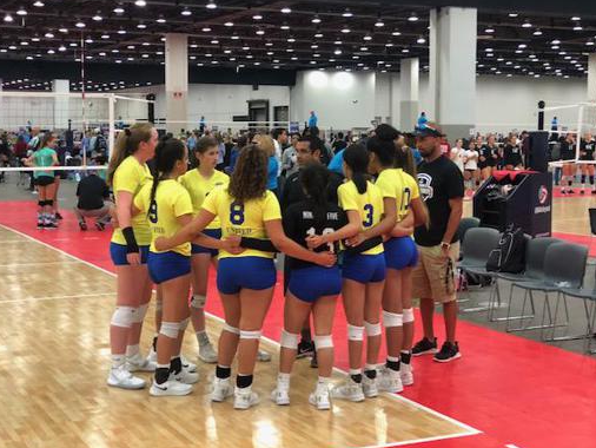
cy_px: 212
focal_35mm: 62
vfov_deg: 23.7
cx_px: 293
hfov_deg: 31.2
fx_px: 1068
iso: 400
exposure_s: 1/52
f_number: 2.8
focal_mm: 6.6
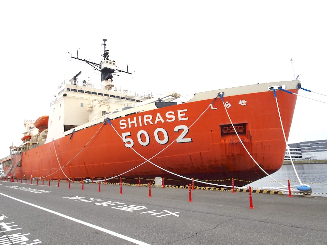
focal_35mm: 24
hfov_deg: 71.6
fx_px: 227
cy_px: 122
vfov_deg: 56.8
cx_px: 164
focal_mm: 4.1
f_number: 3.5
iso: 80
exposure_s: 1/320
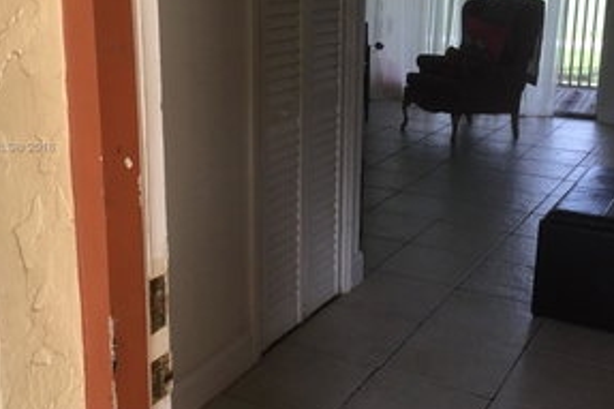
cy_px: 148
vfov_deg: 27.9
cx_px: 328
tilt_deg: -13.4
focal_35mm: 48
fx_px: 818
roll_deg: -0.9
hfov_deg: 41.1
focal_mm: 3.3
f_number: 2.4
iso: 40
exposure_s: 1/120
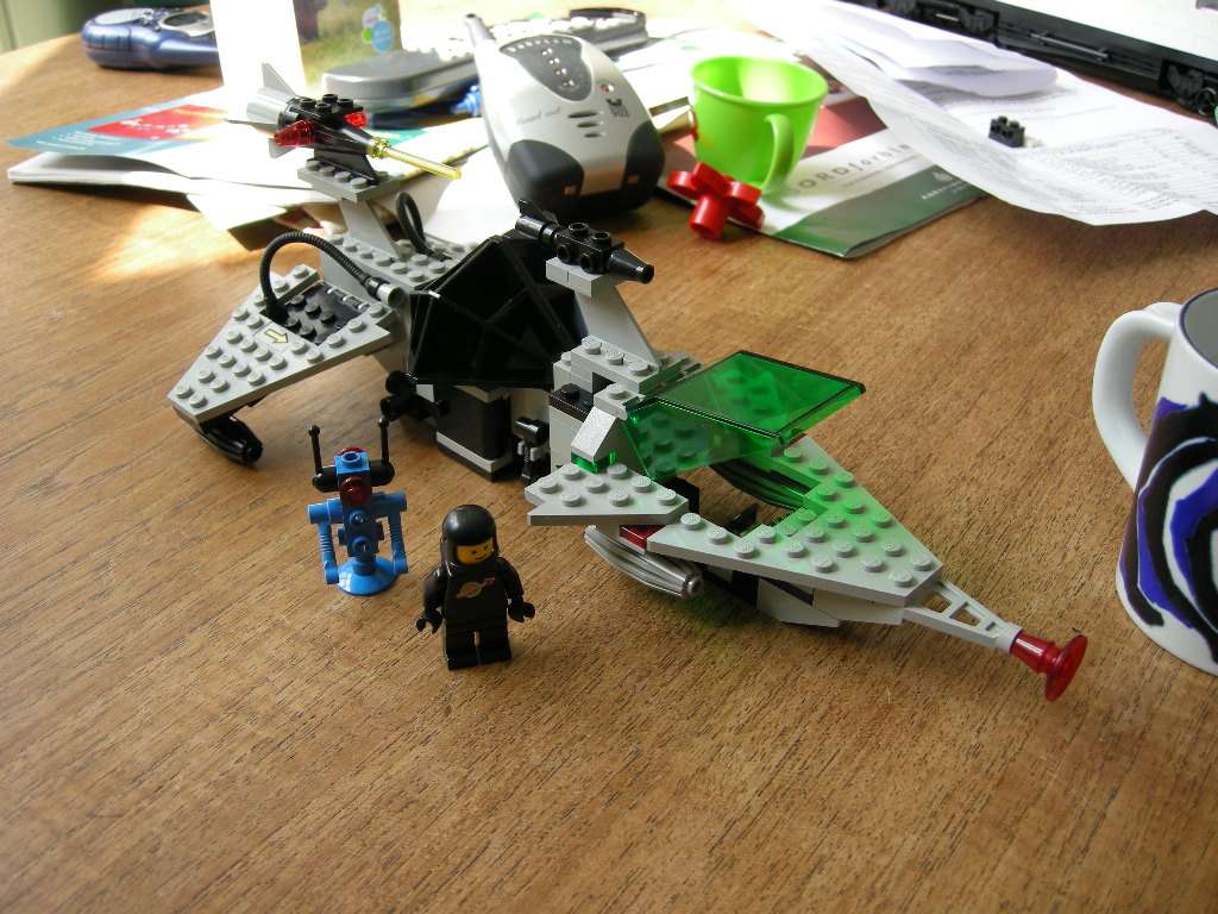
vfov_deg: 39.7
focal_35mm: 36
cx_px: 609
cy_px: 457
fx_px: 1267
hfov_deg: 51.4
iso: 64
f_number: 3
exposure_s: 1/73.5
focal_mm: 7.5
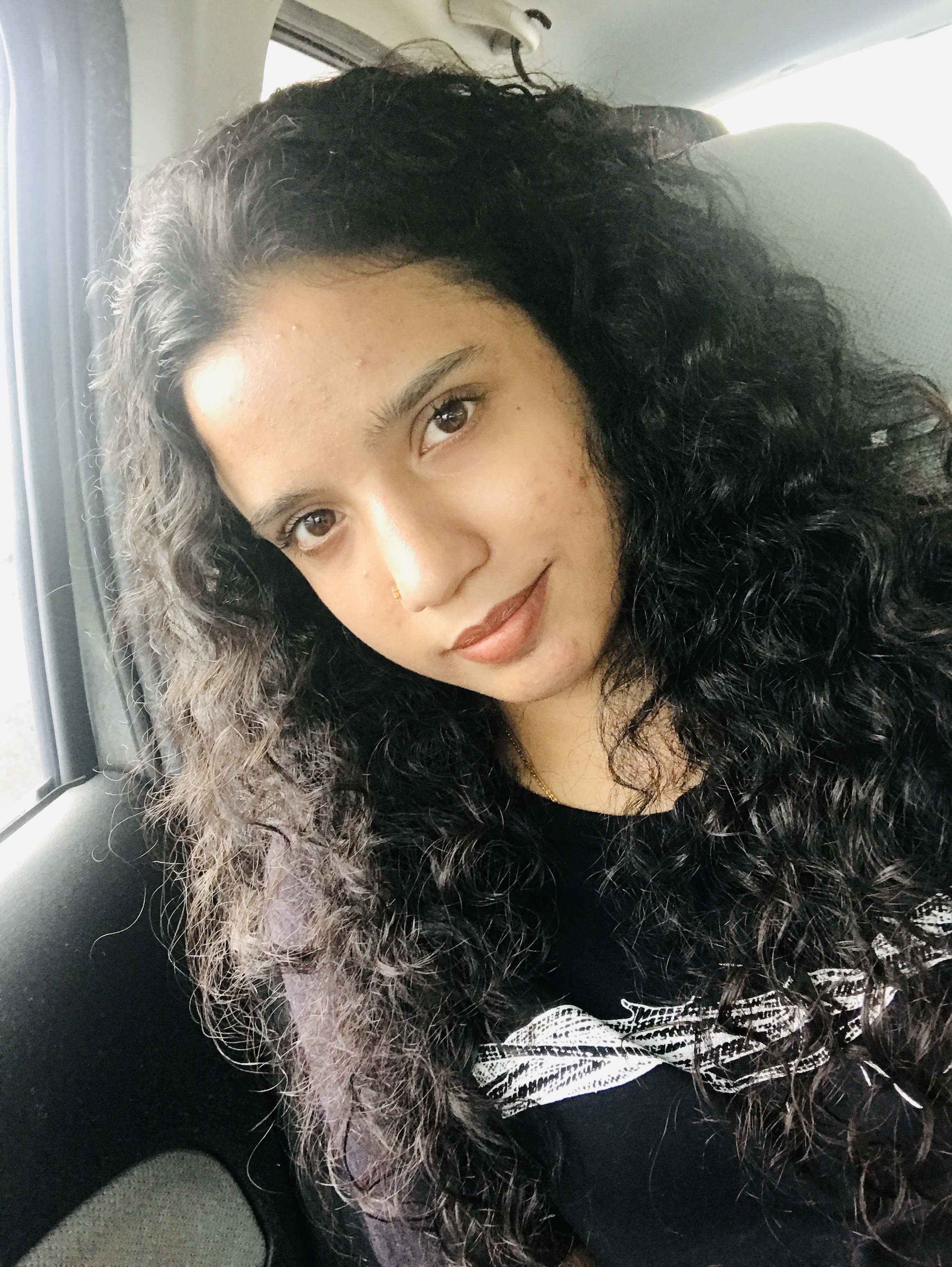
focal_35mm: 32
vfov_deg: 56.8
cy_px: 634
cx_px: 476
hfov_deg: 44.2
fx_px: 1172
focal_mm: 2.87
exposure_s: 1/33
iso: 50
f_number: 2.2
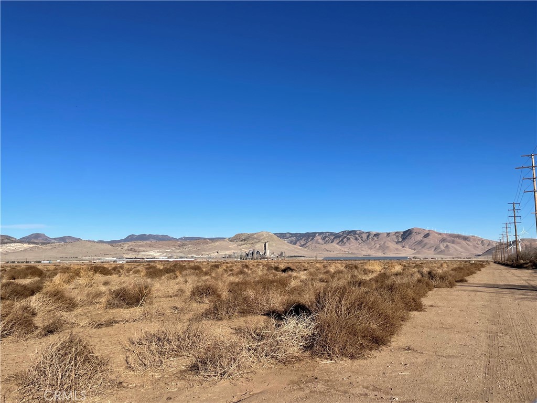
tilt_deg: +4.1
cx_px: 268
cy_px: 202
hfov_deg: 67.3
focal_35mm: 26
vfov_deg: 53.1
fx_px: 403
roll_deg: +0.7
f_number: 1.6
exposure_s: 1/5051
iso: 32
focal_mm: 4.2
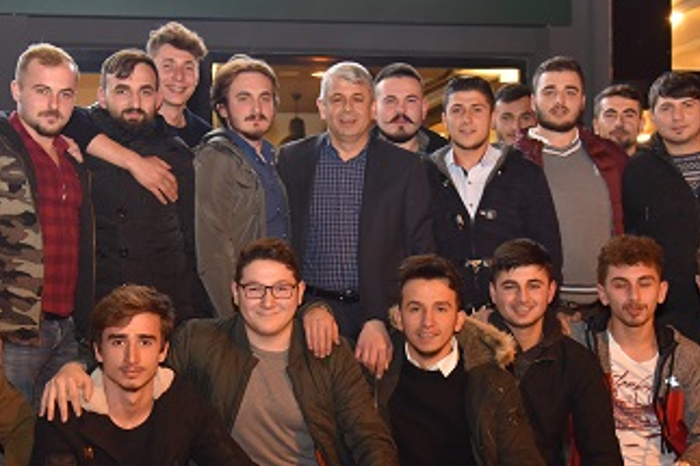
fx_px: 1224
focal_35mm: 63
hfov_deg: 31.8
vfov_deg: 21.5
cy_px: 315
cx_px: 289
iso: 3200
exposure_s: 1/60
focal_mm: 32
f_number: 4
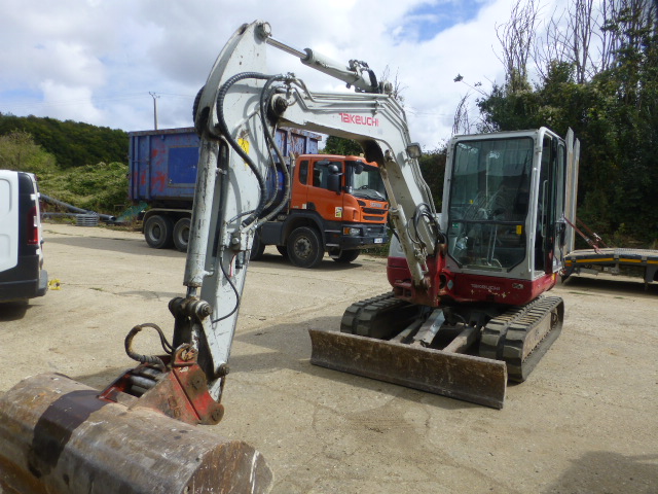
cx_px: 329
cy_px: 247
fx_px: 456
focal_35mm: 24
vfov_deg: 56.8
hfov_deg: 71.6
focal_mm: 4.3
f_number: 4
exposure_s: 1/800
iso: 100
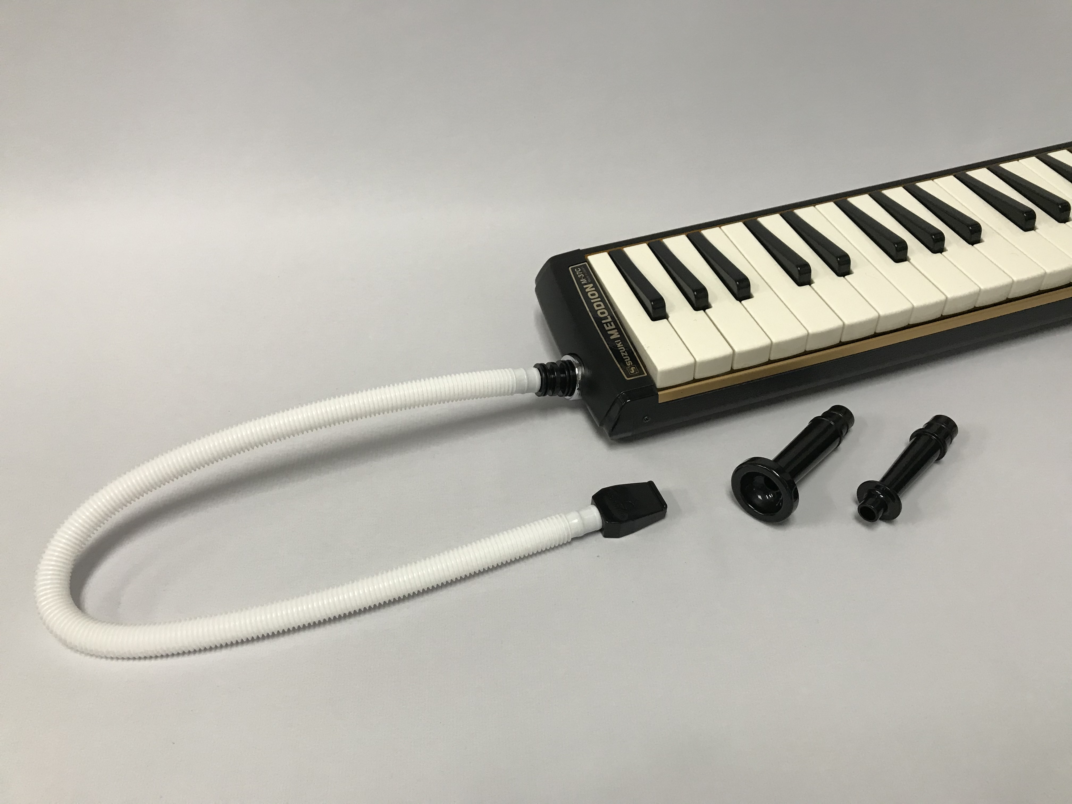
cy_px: 402
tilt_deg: -42.1
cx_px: 536
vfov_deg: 49.7
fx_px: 867
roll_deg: +2.7
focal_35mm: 28
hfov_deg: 63.4
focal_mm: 3.99
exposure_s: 1/33
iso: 40
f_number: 1.8
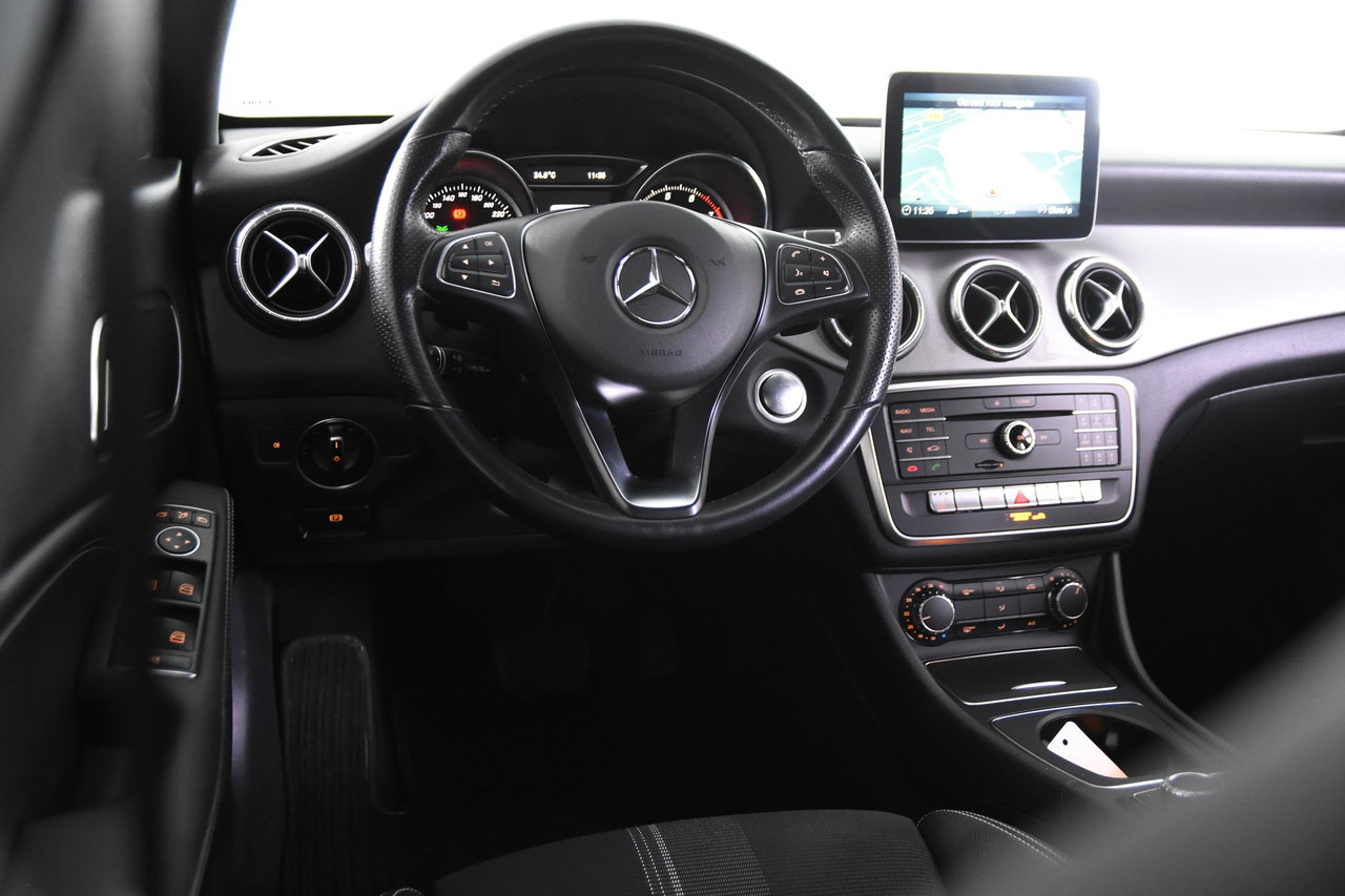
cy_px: 448
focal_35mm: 36
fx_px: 1345
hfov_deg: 53.1
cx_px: 672
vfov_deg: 36.9
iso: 4000
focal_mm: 24
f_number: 3
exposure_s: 1/40
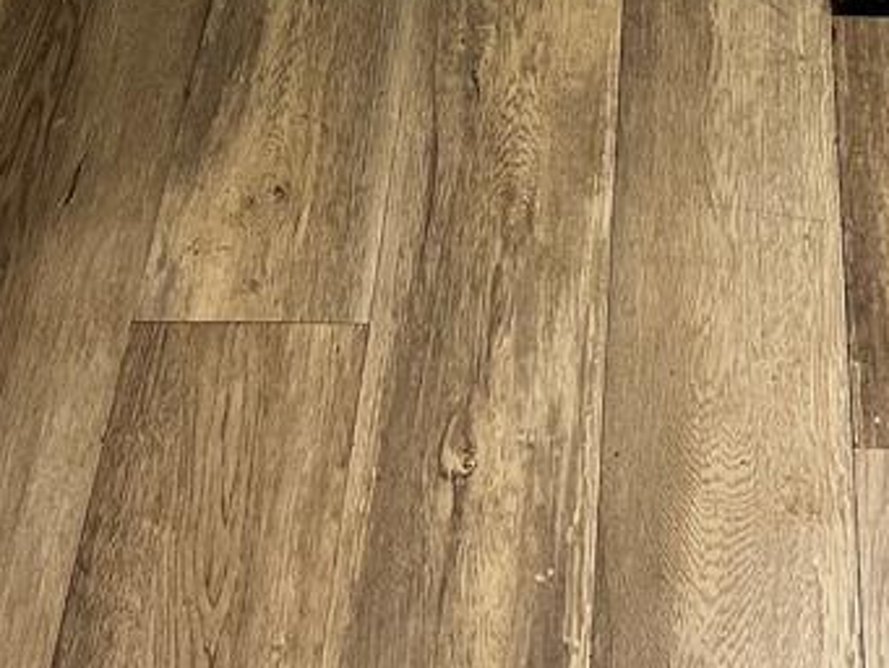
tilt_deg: -45.0
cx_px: 618
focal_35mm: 78
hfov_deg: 24.8
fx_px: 2004
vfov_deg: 17.7
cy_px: -201
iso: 200
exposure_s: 1/60
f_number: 1.5
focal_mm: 5.7
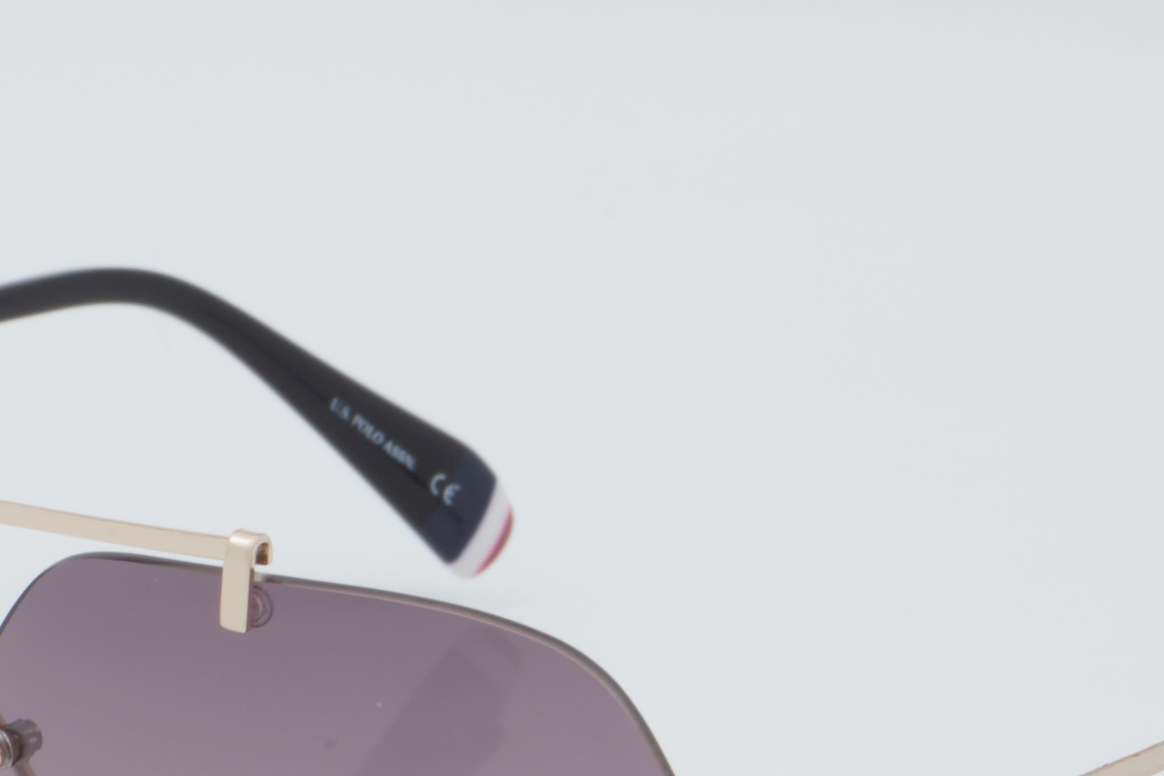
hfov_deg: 13.4
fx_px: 4947
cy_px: 682
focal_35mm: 153
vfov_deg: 8.9
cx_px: 405
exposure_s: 1/3
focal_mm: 50
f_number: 32
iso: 100
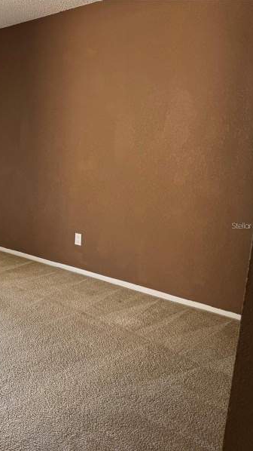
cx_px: -34
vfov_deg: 56.6
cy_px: 226
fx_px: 418
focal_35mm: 35
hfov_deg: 29.8
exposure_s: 1/60
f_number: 1.78
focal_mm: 6.76
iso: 125
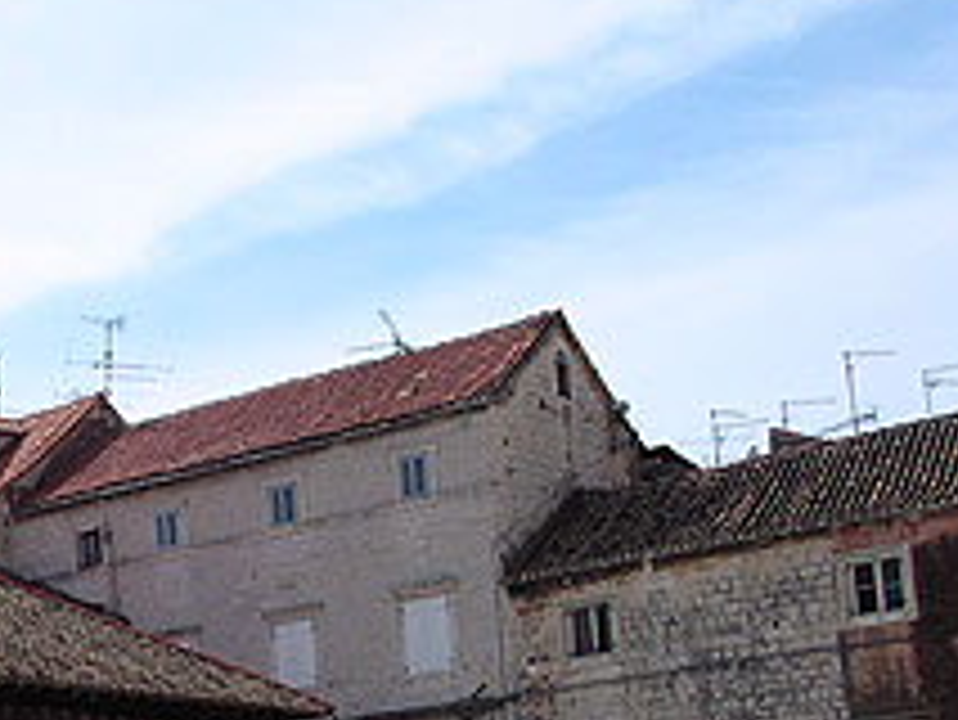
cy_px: 657
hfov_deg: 24.0
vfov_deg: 18.6
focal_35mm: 78
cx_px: 13
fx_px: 2160
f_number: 4.5
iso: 100
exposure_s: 1/590
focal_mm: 5.6
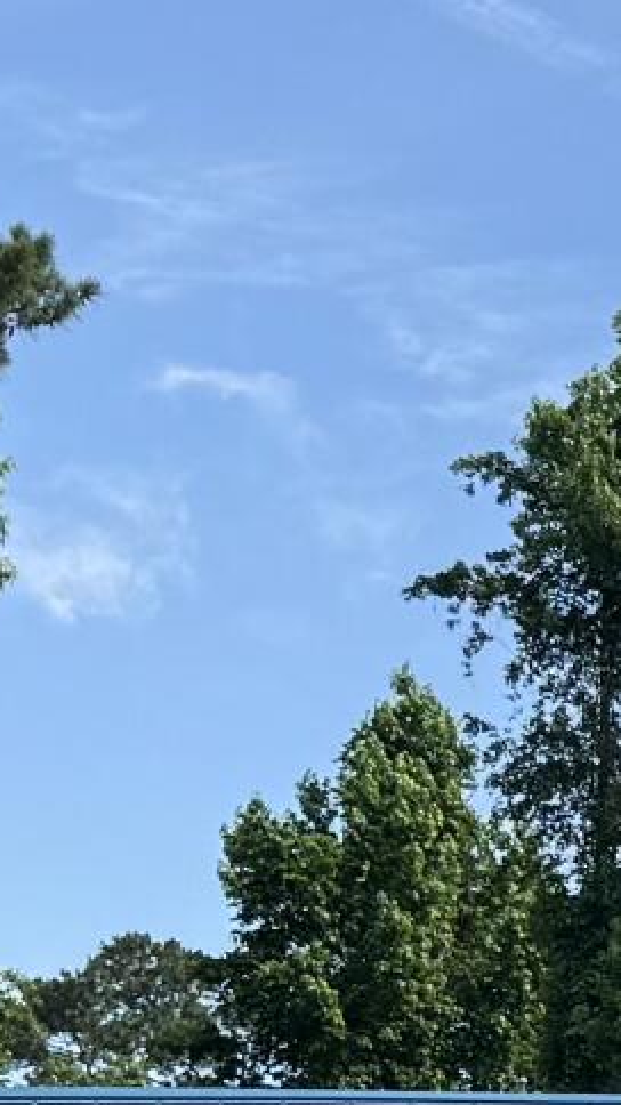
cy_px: 1909
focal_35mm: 162
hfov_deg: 6.9
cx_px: 1744
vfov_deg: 12.3
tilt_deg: -2.1
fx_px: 4746
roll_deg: -0.7
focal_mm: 6.76
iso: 80
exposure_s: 1/2710
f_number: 1.78
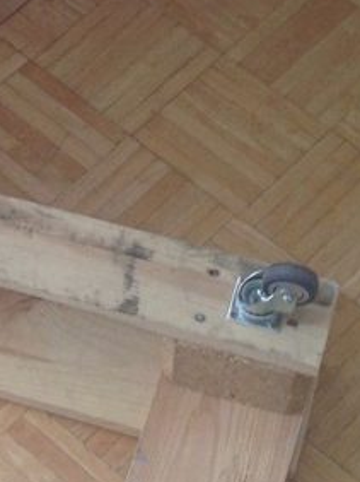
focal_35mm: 120
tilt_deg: -55.4
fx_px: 1666
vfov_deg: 16.4
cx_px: -41
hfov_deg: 12.1
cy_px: 273
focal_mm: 4.12
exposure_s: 1/60
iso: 50
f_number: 2.4
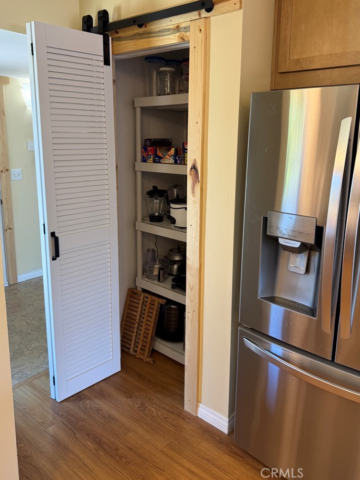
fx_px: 374
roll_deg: -1.4
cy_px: 210
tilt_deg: -10.8
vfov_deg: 65.1
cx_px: 183
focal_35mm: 27
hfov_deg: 51.4
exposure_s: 1/60
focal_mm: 6.76
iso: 125
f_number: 1.78
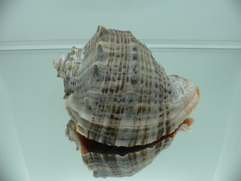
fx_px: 244
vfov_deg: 40.7
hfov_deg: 52.6
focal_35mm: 35
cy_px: 90
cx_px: 120
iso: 100
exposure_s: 1/60
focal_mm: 4.6
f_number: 2.8
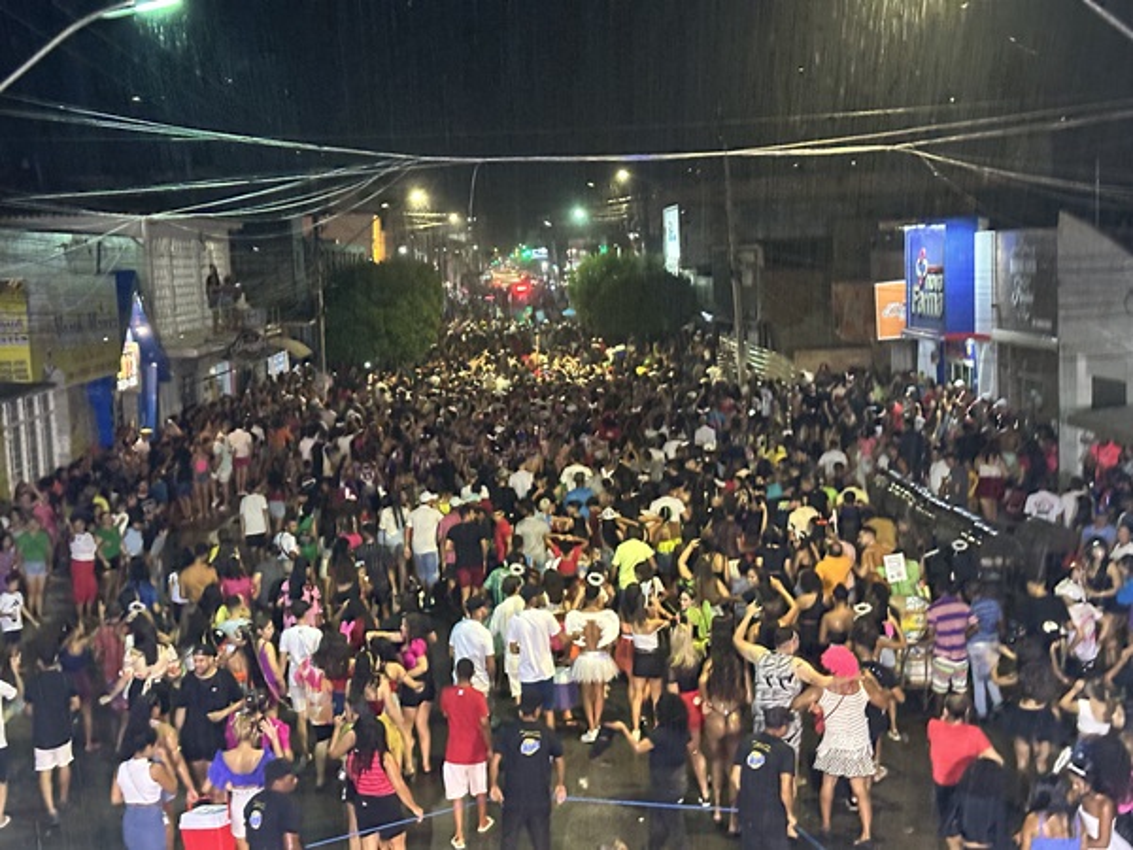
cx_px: 566
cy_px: 425
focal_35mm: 48
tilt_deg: -9.9
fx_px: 1571
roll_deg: -0.1
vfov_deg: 30.3
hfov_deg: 39.7
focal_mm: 6.86
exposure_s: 1/30
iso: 640
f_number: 1.78
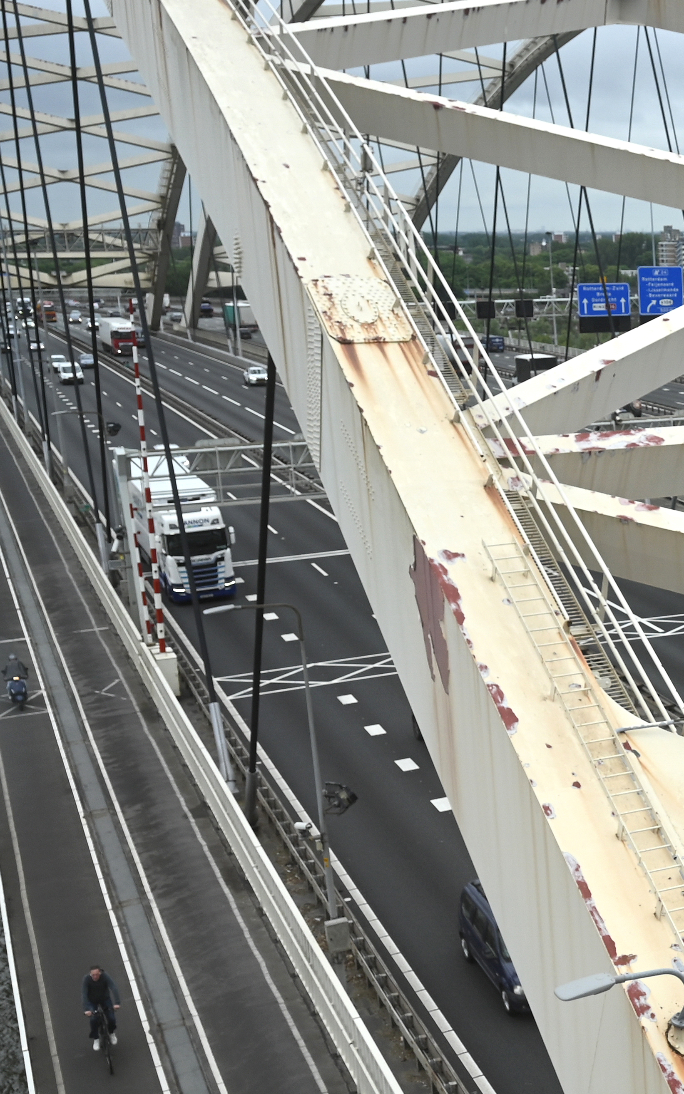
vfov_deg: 36.2
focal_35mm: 56
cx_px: 1005
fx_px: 1670
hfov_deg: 20.2
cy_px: 630
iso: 250
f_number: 5.6
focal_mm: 24
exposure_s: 1/200
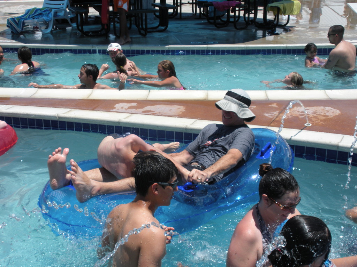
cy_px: 134
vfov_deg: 28.0
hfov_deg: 36.8
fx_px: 536
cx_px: 178
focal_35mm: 52
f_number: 4.4
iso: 64
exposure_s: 1/627
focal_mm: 9.1
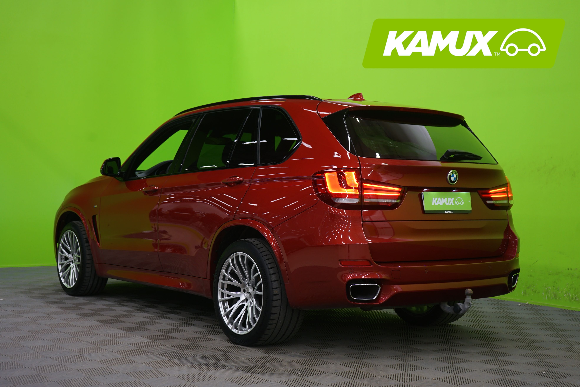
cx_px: 290
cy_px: 194
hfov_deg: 40.3
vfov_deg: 27.5
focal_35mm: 49
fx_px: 789
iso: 400
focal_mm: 49
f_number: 5
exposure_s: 1/8
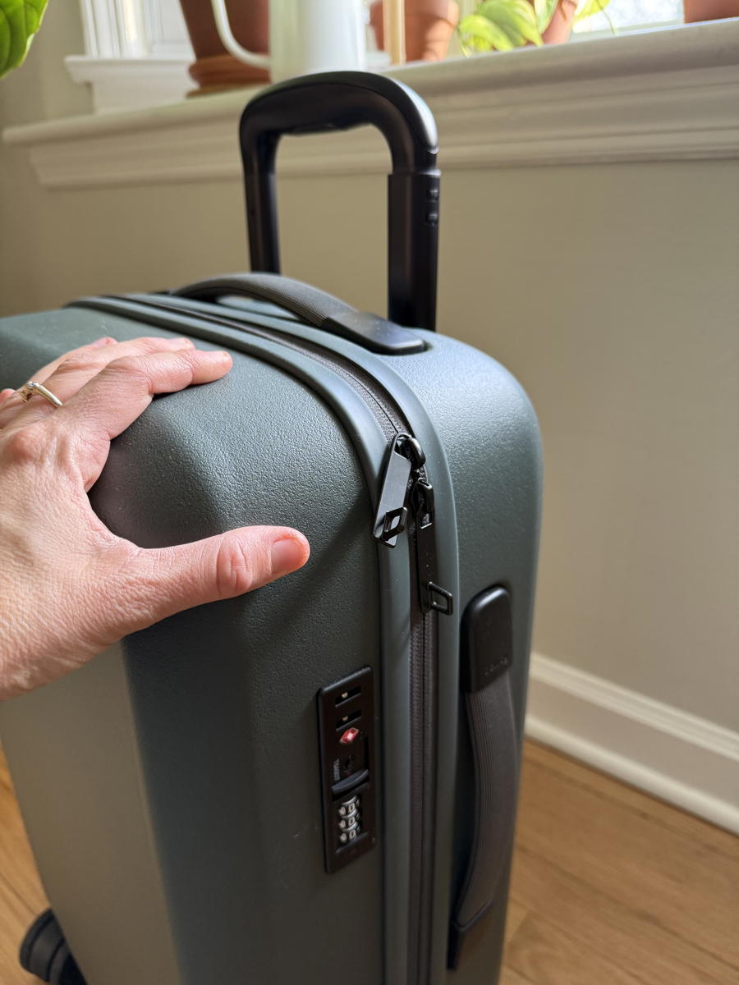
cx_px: 370
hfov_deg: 56.8
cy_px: 492
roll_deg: +0.5
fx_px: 683
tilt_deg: -21.3
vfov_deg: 71.6
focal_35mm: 24
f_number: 1.78
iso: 200
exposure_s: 1/74
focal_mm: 6.76
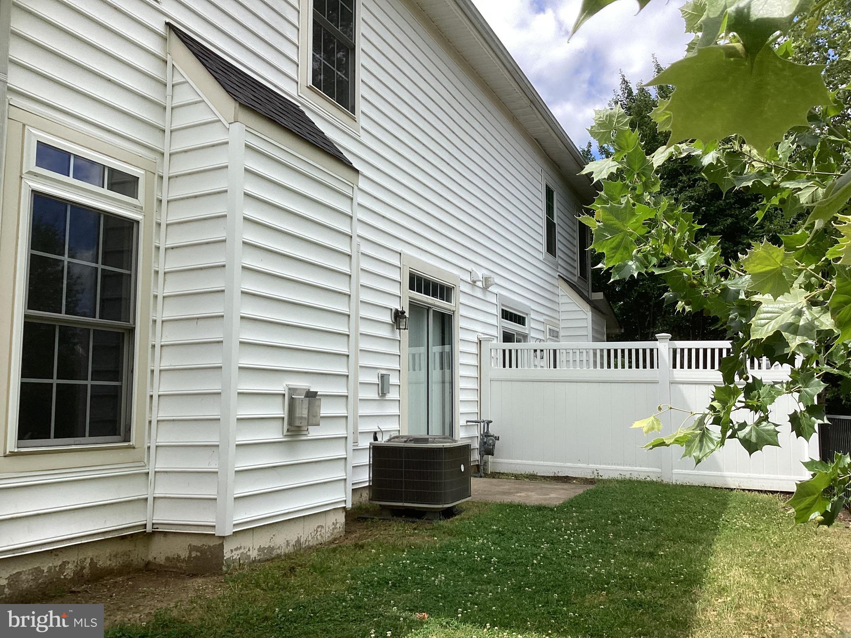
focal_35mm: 31
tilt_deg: +6.6
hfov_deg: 58.4
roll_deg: +1.0
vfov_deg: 45.4
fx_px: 762
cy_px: 319
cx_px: 426
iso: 25
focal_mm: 3.3
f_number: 2.4
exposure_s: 1/831
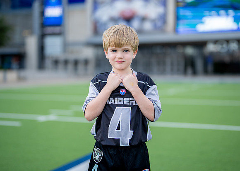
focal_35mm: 56
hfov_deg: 35.2
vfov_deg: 25.5
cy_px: 81
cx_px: 123
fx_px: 379
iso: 100
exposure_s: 1/1600
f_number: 1.2
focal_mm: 50
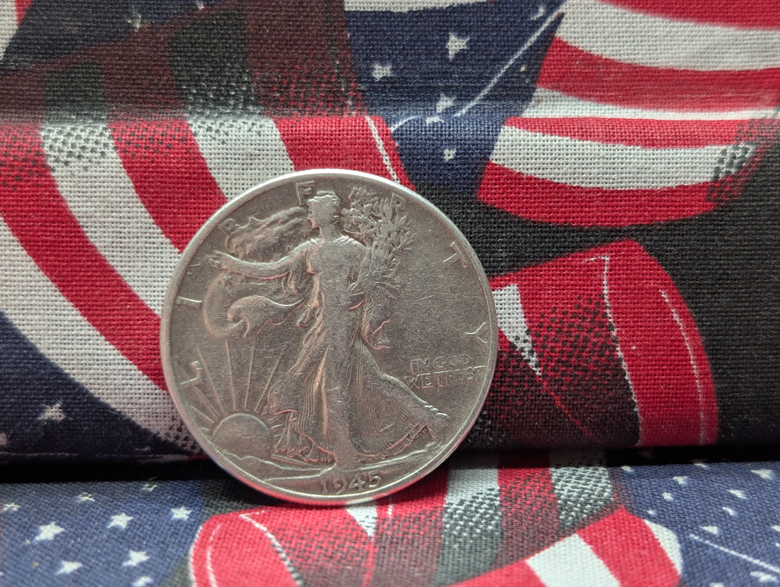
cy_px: 294
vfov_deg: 29.7
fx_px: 1106
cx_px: 390
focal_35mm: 49
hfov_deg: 38.9
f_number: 1.68
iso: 43
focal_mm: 6.9
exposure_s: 1/45.7
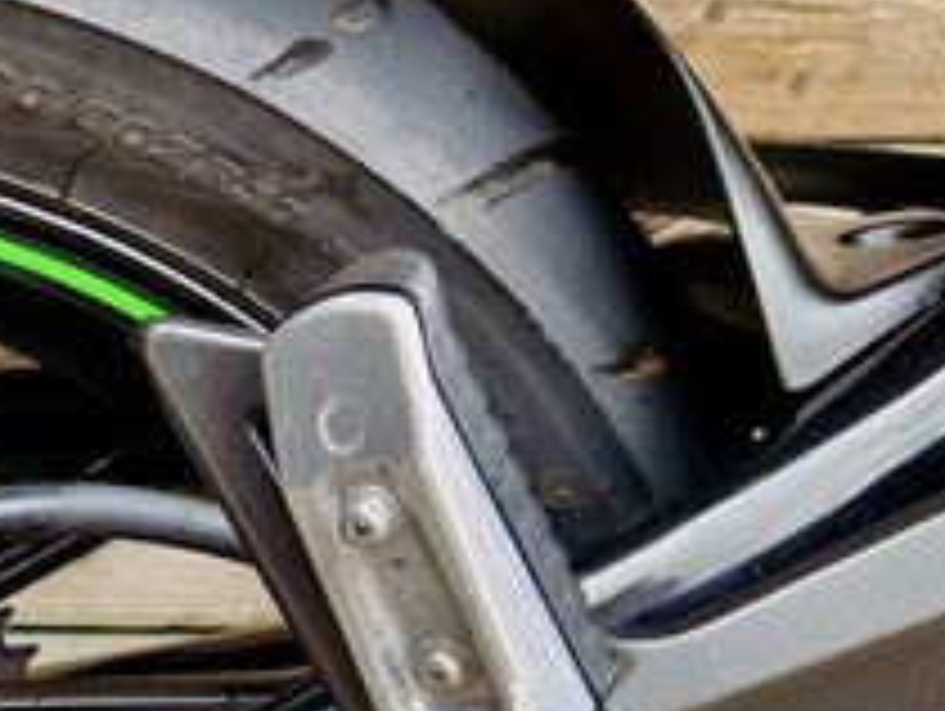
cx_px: -176
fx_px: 1913
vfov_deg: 19.8
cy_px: 846
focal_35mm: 70
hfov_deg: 25.1
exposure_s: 1/180
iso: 50
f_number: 1.8
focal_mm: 5.4
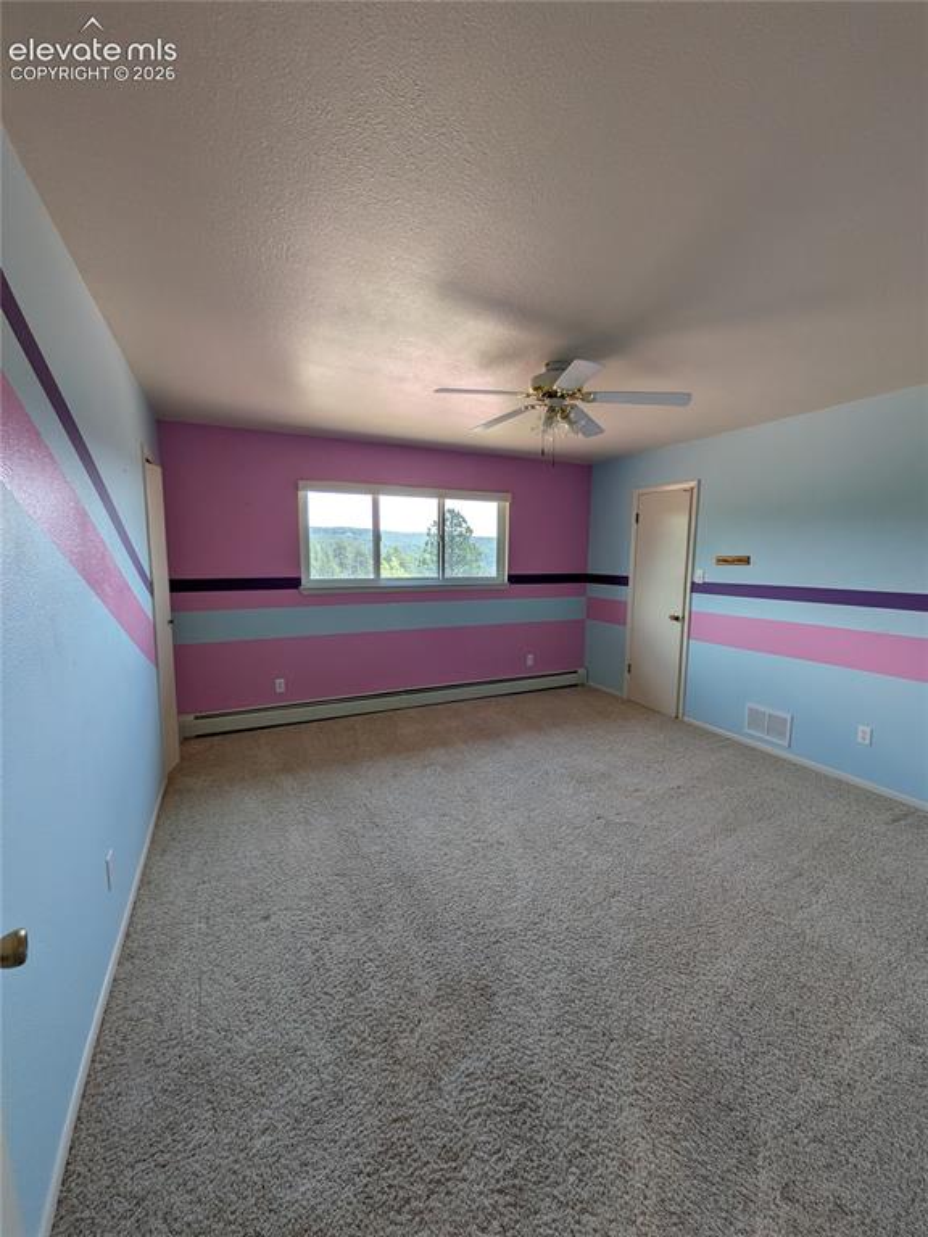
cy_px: 618
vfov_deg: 102.1
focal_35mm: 14
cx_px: 464
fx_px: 500
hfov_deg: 85.7
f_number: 2.2
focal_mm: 1.85
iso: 46
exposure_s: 1/188
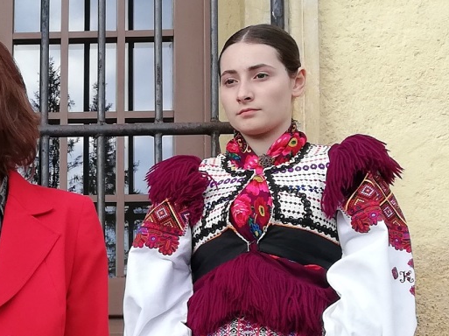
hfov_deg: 18.2
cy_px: 323
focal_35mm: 103
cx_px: -72
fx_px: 1335
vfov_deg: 14.2
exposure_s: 1/189
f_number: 2.2
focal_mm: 3.81
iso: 50
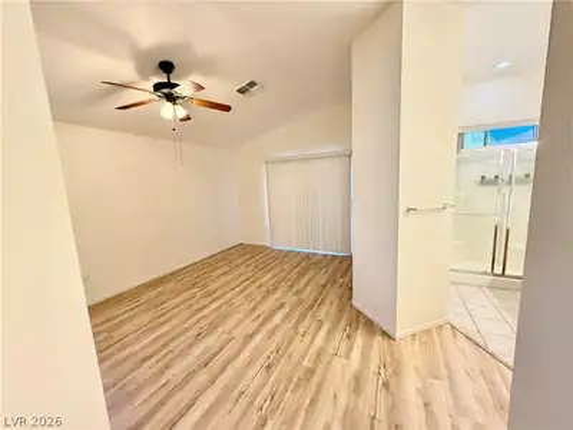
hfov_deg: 102.1
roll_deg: +2.8
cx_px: 286
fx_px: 232
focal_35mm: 14
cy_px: 215
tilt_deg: -8.7
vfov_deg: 85.7
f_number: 2.2
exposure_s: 1/60
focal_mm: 2.22
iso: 250
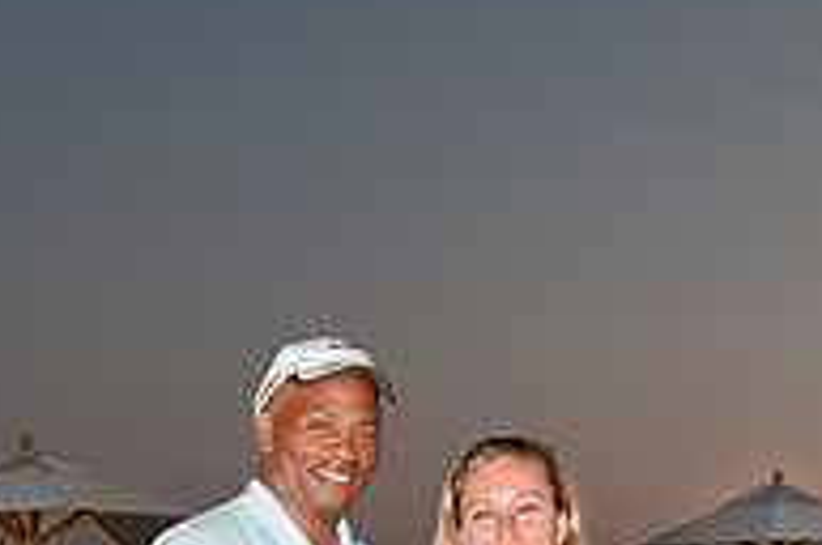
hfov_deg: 24.2
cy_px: 762
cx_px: 330
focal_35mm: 84
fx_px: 1915
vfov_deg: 15.2
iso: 320
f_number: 5
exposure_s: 1/60
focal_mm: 24
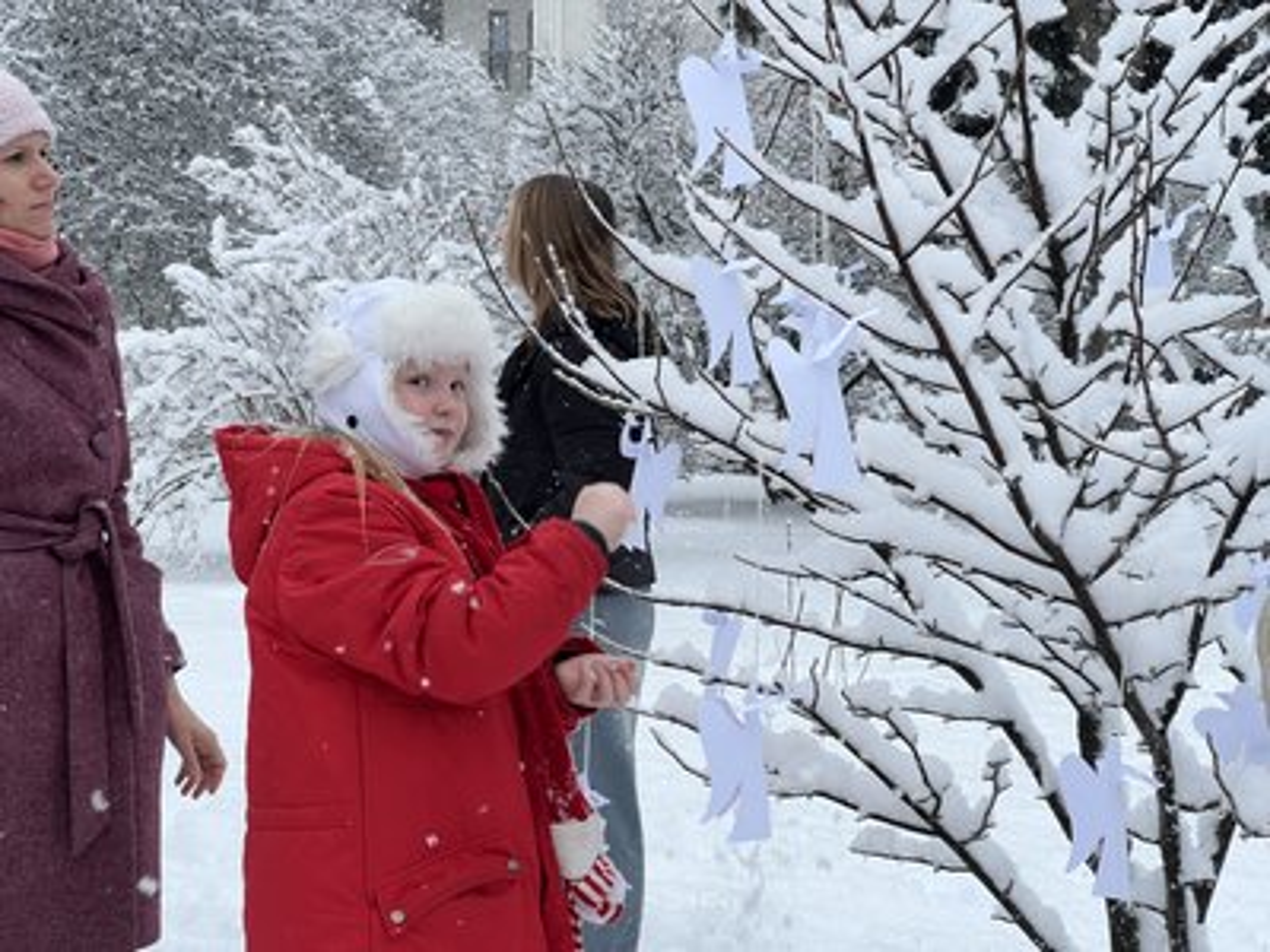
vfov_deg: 19.1
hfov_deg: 25.3
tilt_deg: -1.8
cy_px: 476
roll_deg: -0.4
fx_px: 2825
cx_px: 635
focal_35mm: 77
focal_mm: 9
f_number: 2.8
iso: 32
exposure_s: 1/189
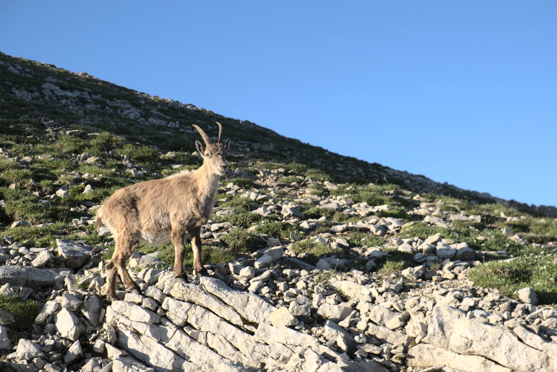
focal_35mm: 81
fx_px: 1254
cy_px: 201
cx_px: 269
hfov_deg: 25.0
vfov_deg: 16.9
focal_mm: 48.4
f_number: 5.6
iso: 160
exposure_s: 1/300
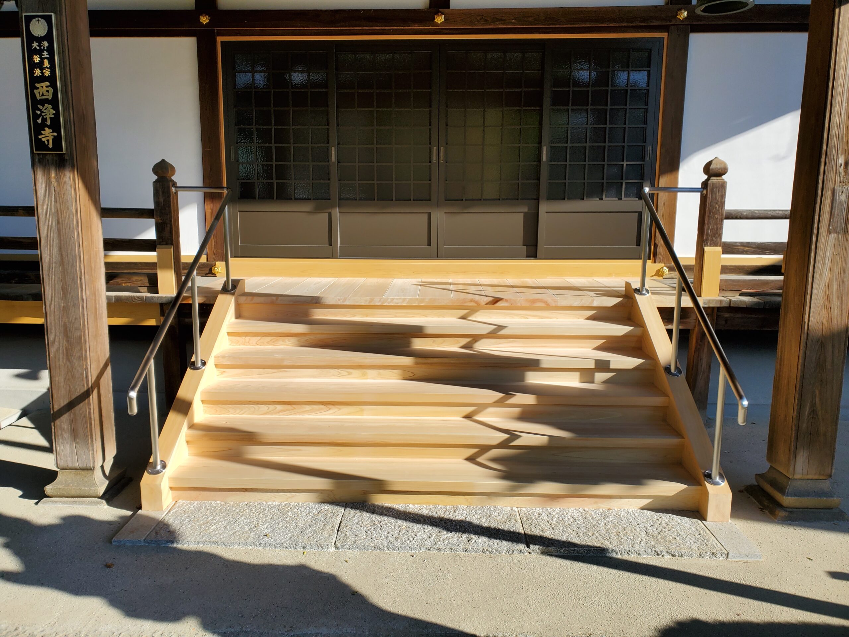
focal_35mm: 26
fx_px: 638
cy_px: 318
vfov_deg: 53.1
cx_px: 424
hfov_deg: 67.3
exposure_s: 1/1182
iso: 50
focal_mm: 4.3
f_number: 2.4
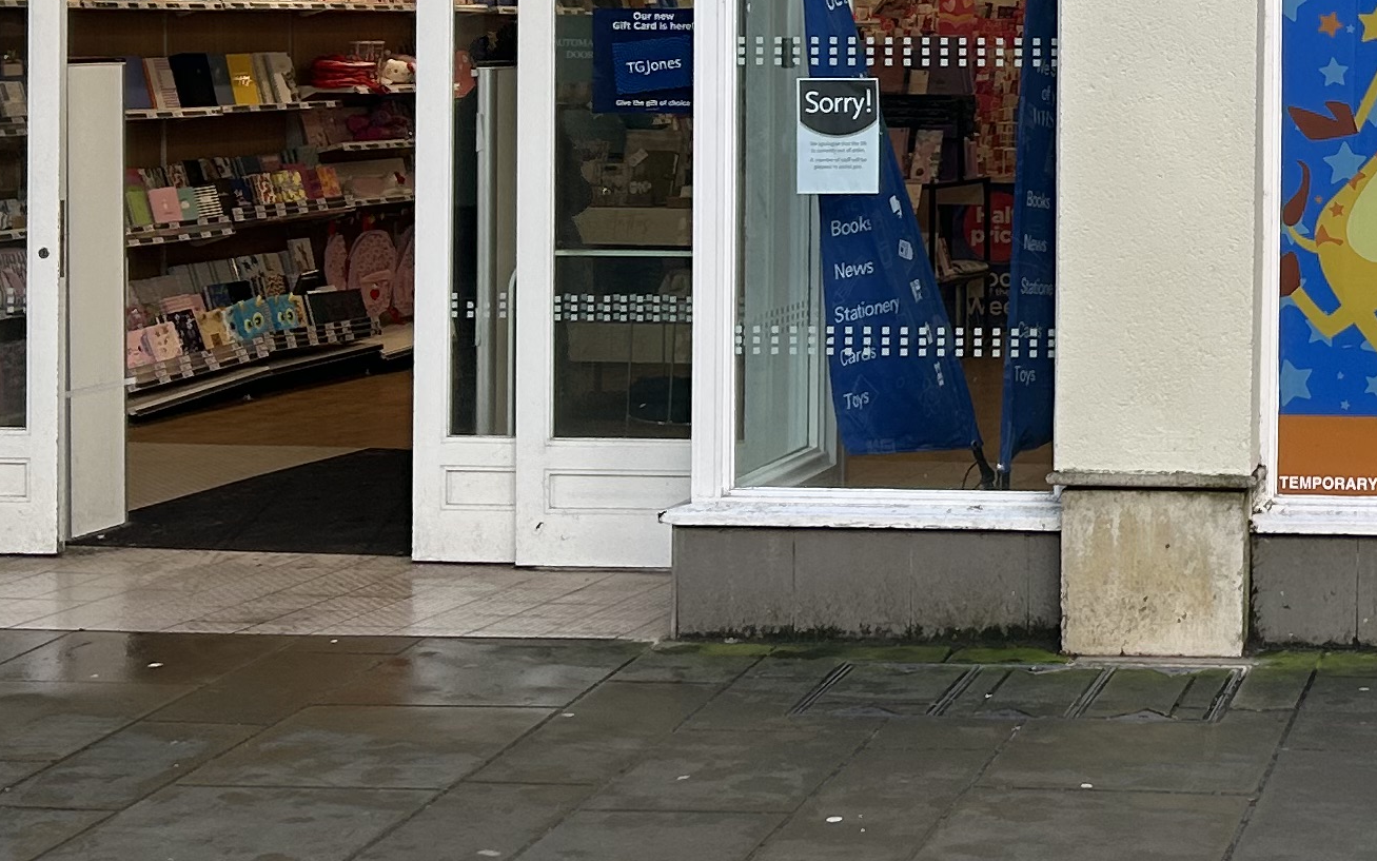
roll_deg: -0.7
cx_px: 1457
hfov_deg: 23.1
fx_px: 3190
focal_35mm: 85
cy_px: 26
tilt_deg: -0.9
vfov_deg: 15.1
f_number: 1.5
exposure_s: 1/411
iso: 50
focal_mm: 5.7
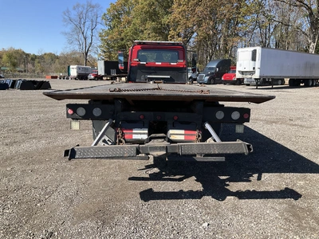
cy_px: 120
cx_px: 160
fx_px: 267
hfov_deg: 61.7
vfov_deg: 48.2
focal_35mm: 29
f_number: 1.8
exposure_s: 1/997
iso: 25
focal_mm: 3
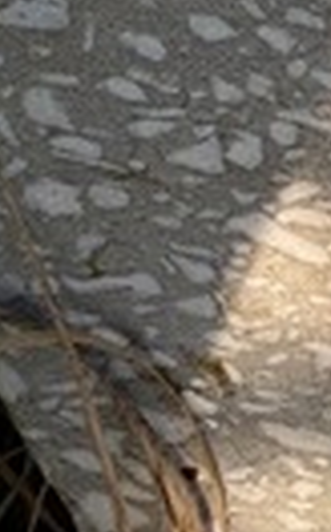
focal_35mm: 335
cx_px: 1586
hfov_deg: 3.6
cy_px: 97
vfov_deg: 6.3
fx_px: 4856
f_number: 2
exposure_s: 1/254
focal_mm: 6
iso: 20
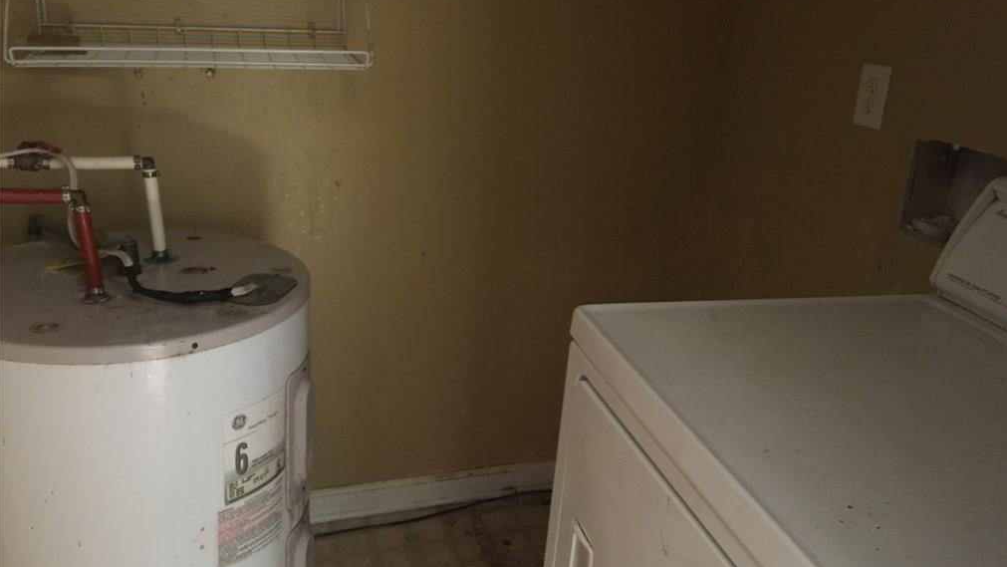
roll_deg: -3.8
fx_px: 855
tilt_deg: -18.0
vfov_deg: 36.7
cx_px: 507
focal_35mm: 32
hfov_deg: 61.0
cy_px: 258
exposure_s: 1/4
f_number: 2.2
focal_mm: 4.15
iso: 125
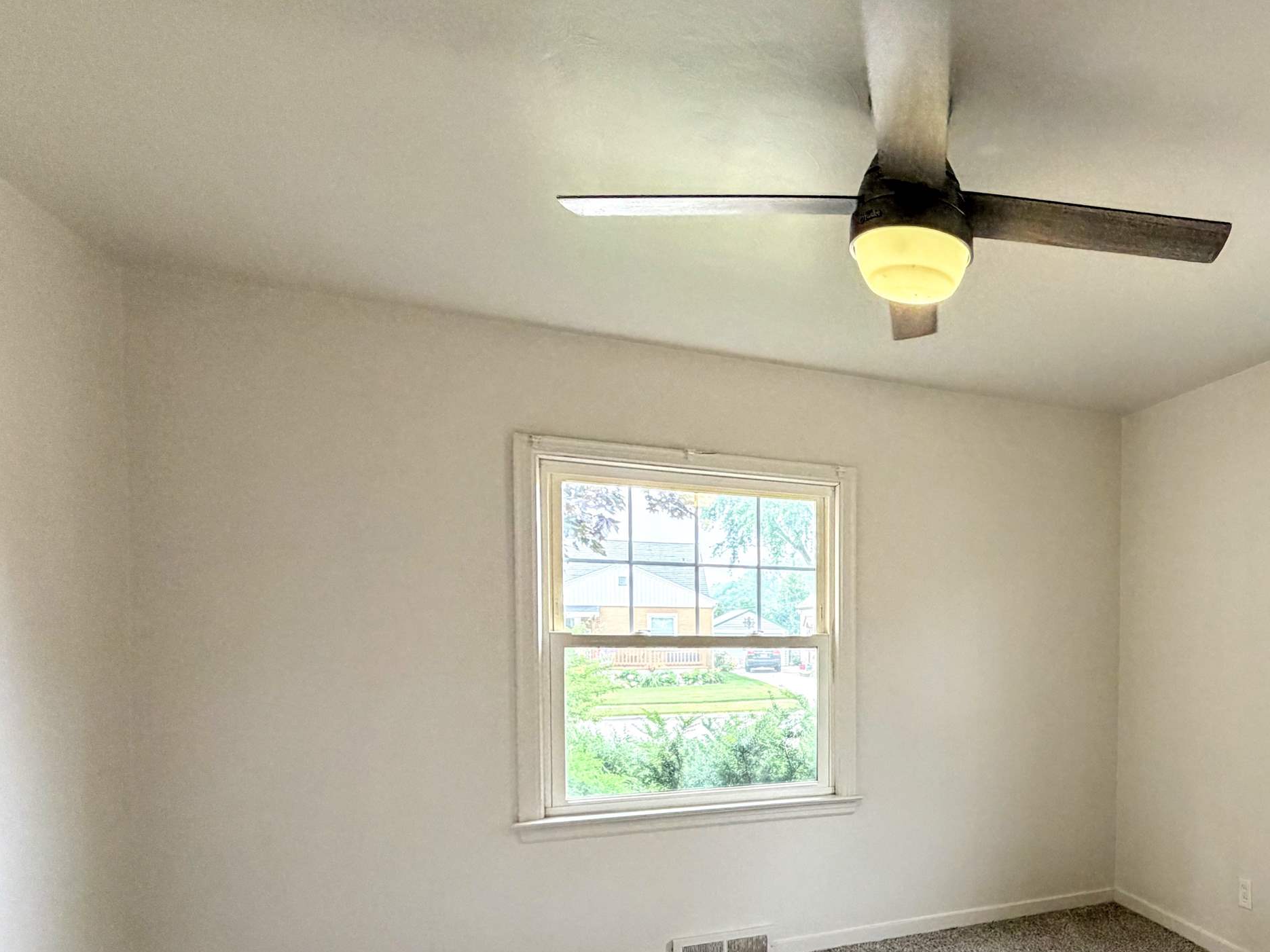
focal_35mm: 23
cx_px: 1031
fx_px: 844
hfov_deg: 66.5
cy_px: 663
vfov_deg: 57.1
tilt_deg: -1.5
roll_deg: +0.0
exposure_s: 1/120
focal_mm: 2.22
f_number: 2.2
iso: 250
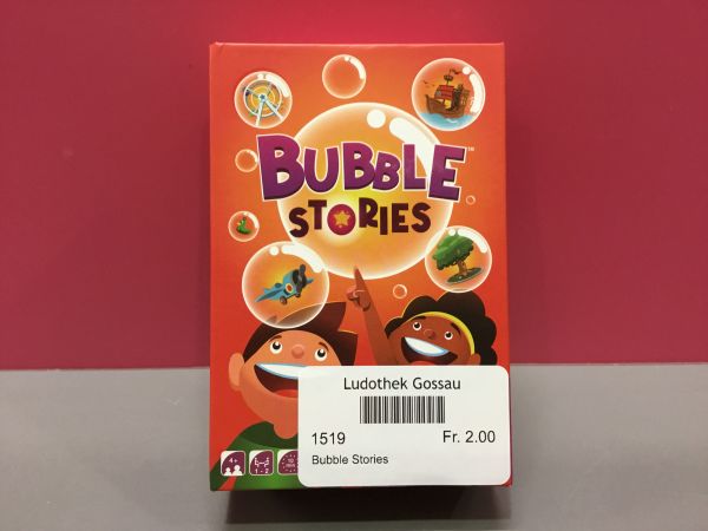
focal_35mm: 31
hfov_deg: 58.4
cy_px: 266
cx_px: 354
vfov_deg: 45.4
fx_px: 634
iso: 125
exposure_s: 1/33
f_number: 2.4
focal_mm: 3.3
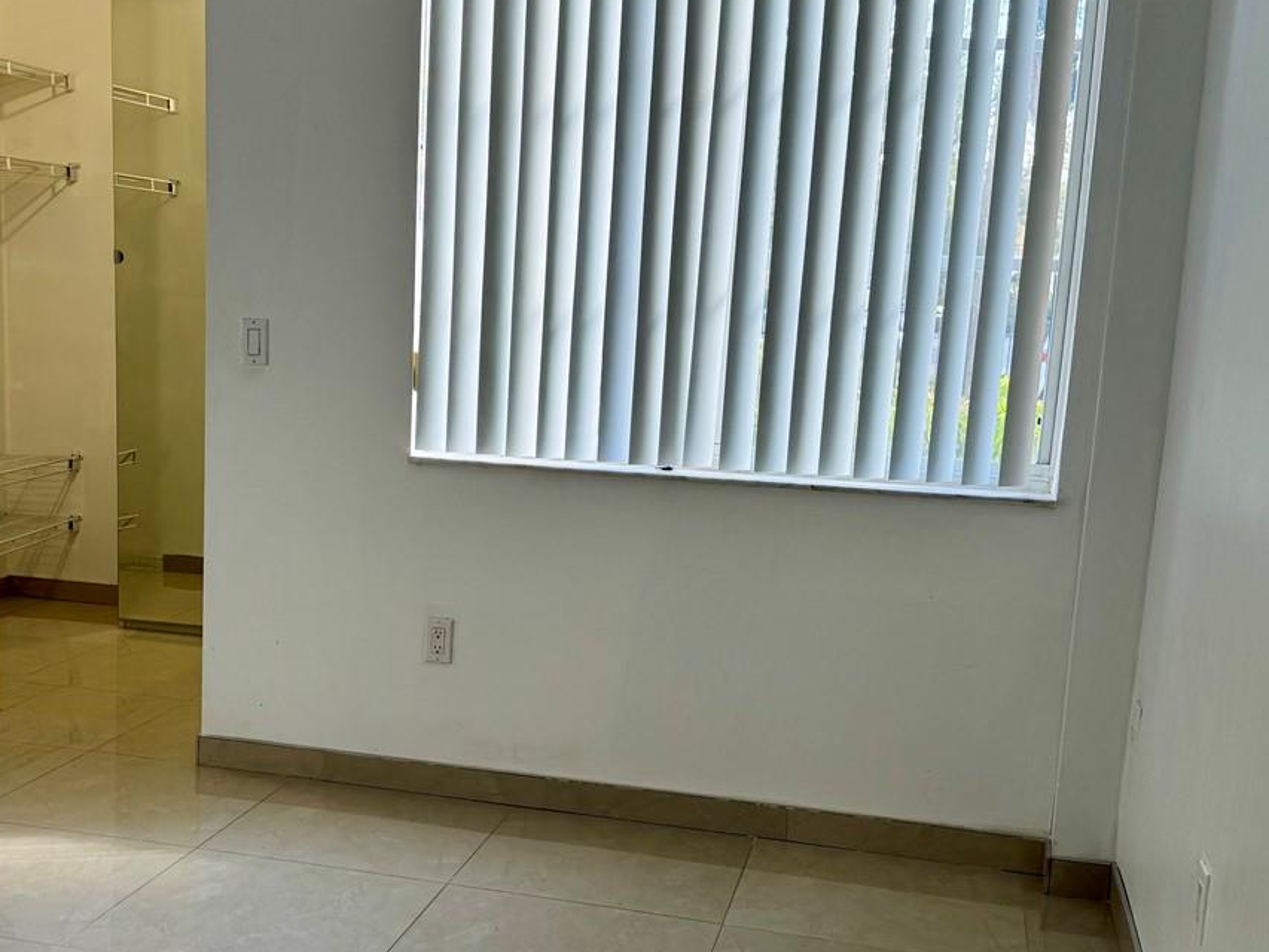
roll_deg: -2.4
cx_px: 464
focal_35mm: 45
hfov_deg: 41.7
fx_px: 1650
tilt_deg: -9.9
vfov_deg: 32.1
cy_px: 565
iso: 64
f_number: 1.78
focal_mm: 6.76
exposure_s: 1/120
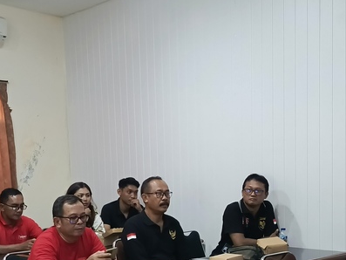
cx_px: 153
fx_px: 600
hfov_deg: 32.1
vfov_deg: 24.0
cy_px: 216
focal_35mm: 60
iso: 3303
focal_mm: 5.25
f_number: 1.75
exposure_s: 1/50
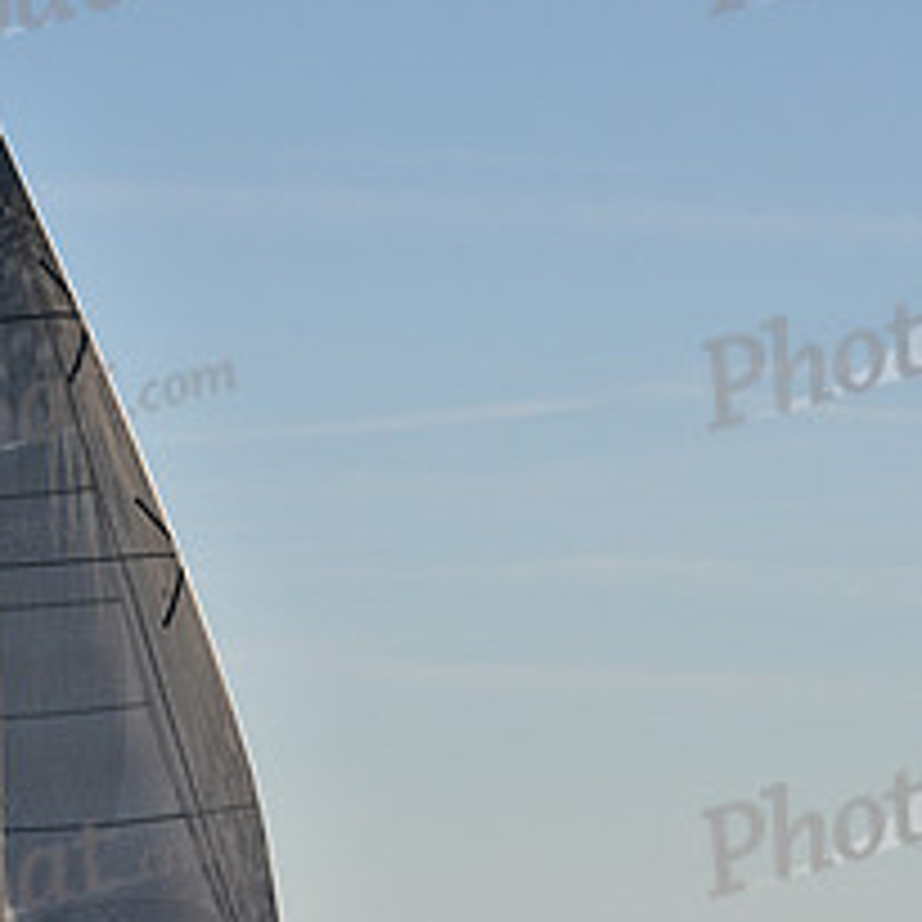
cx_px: 472
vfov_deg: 6.9
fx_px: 7594
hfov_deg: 6.9
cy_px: 609
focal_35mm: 252
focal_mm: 105
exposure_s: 1/1250
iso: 250
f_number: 4
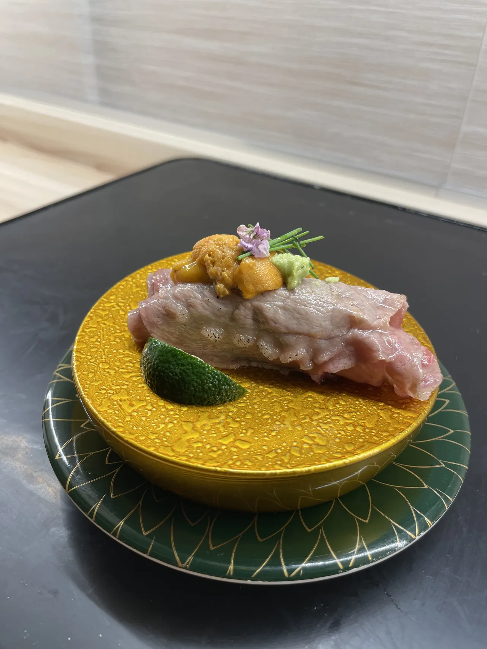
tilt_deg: -34.8
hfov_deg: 53.1
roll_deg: -1.5
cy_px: 324
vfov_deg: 67.3
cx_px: 244
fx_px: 488
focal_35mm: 26
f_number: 1.6
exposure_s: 1/121
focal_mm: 4.2
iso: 40
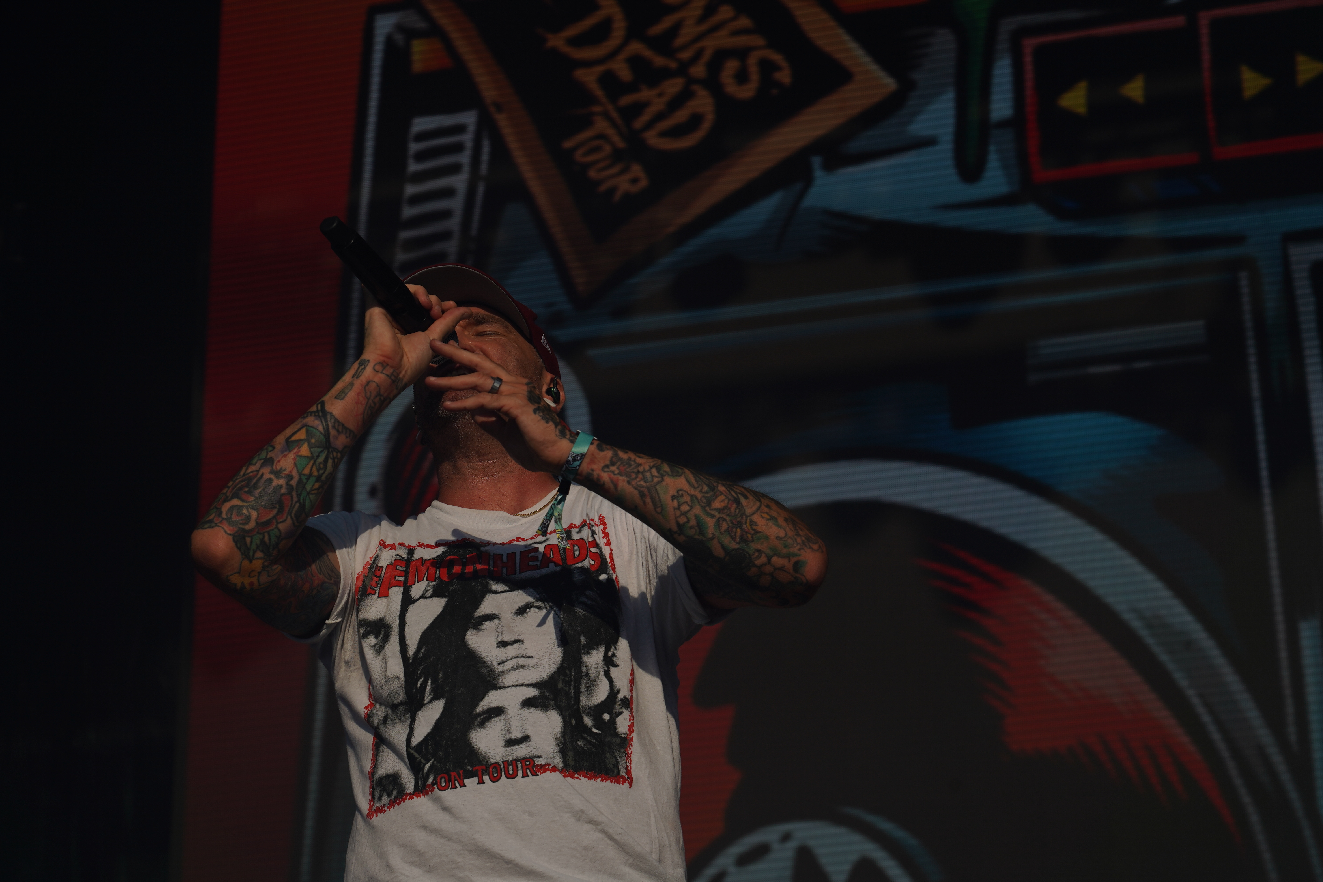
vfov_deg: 13.0
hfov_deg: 19.5
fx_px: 3858
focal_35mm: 105
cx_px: 662
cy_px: 441
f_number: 8
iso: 100
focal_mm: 105
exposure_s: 1/1600
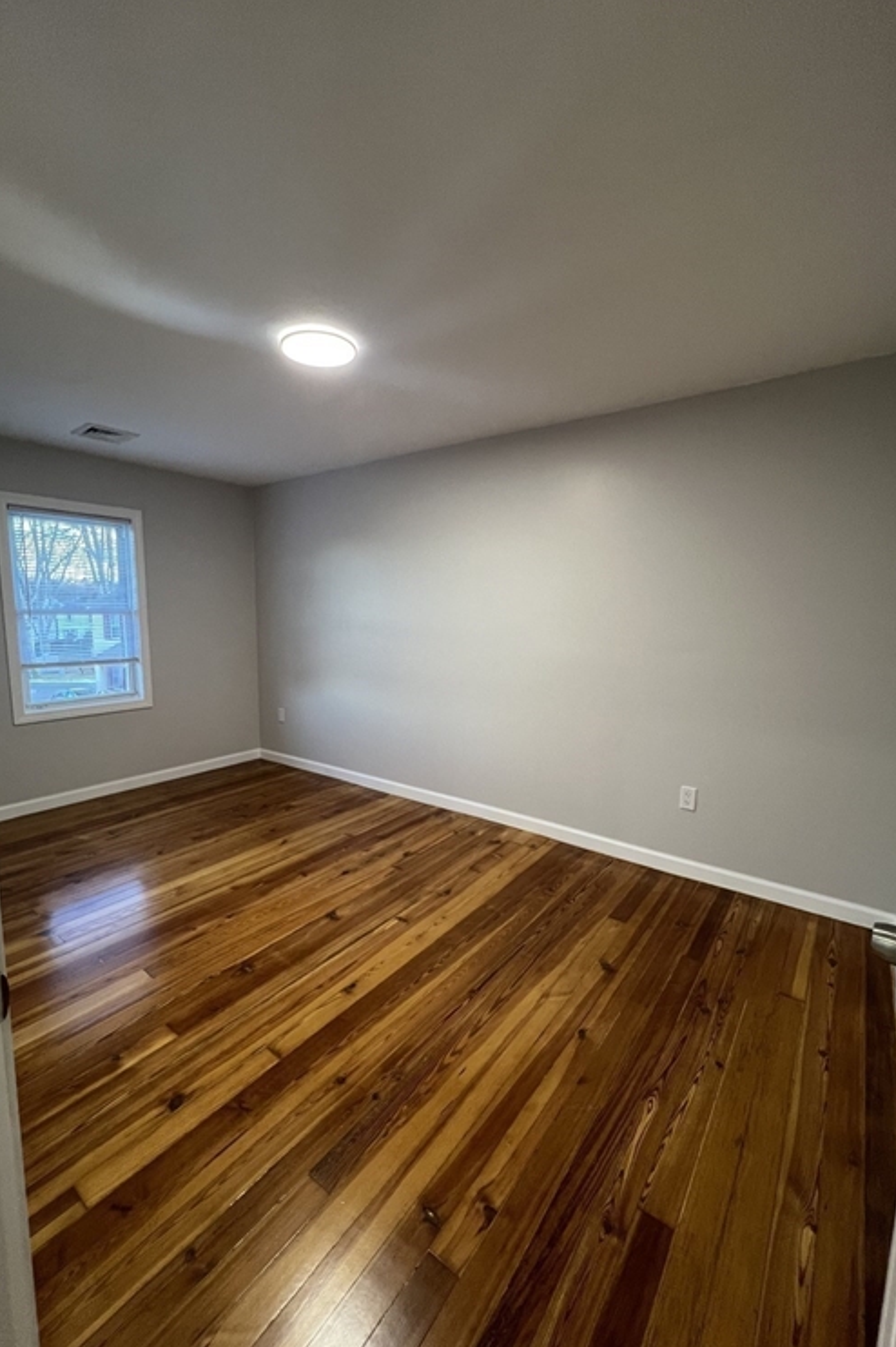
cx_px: 426
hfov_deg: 81.1
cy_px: 681
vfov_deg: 104.3
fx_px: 523
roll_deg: -0.7
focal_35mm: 14
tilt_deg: -6.9
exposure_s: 1/60
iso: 160
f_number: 1.8
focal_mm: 1.57
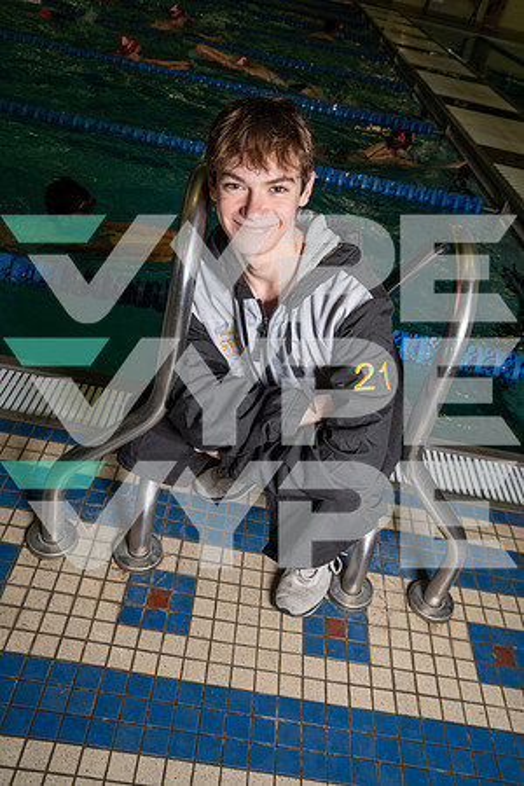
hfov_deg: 45.0
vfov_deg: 63.7
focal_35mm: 29
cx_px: 262
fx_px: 633
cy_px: 393
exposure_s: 1/250
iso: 800
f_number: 8
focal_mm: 29
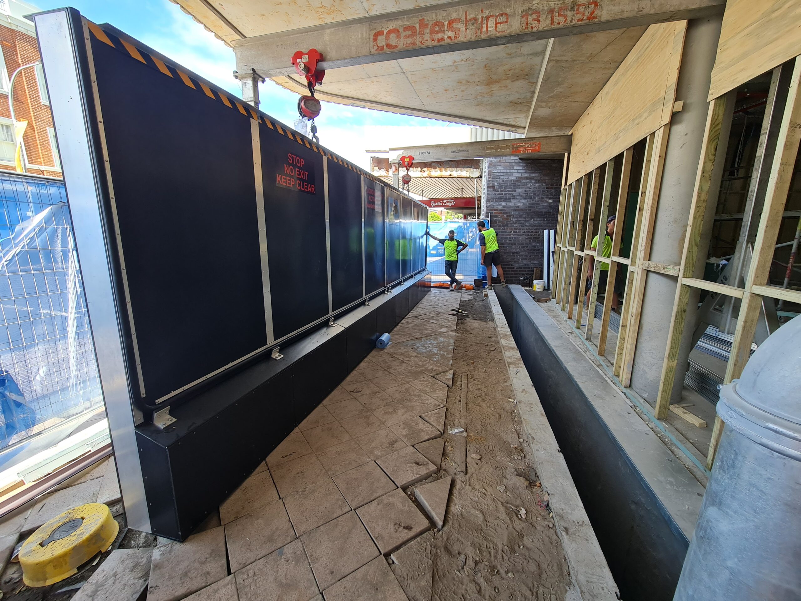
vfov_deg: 89.9
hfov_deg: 106.2
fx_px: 301
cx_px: 400
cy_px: 300
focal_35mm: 13
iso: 64
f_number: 2.2
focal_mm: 2.2
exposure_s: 1/152
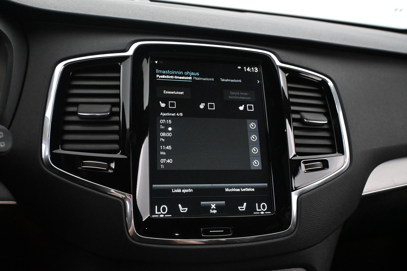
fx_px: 365
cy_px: 136
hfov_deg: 58.3
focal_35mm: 32
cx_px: 204
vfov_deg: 40.8
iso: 7200
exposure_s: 1/60
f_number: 4
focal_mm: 21.5
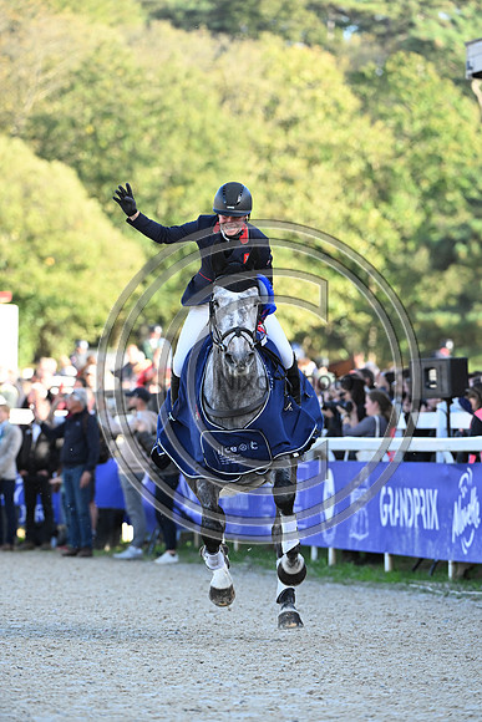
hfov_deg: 5.3
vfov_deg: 7.9
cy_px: 361
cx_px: 241
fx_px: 5218
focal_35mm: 260
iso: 1800
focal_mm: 260
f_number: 5.6
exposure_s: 1/800
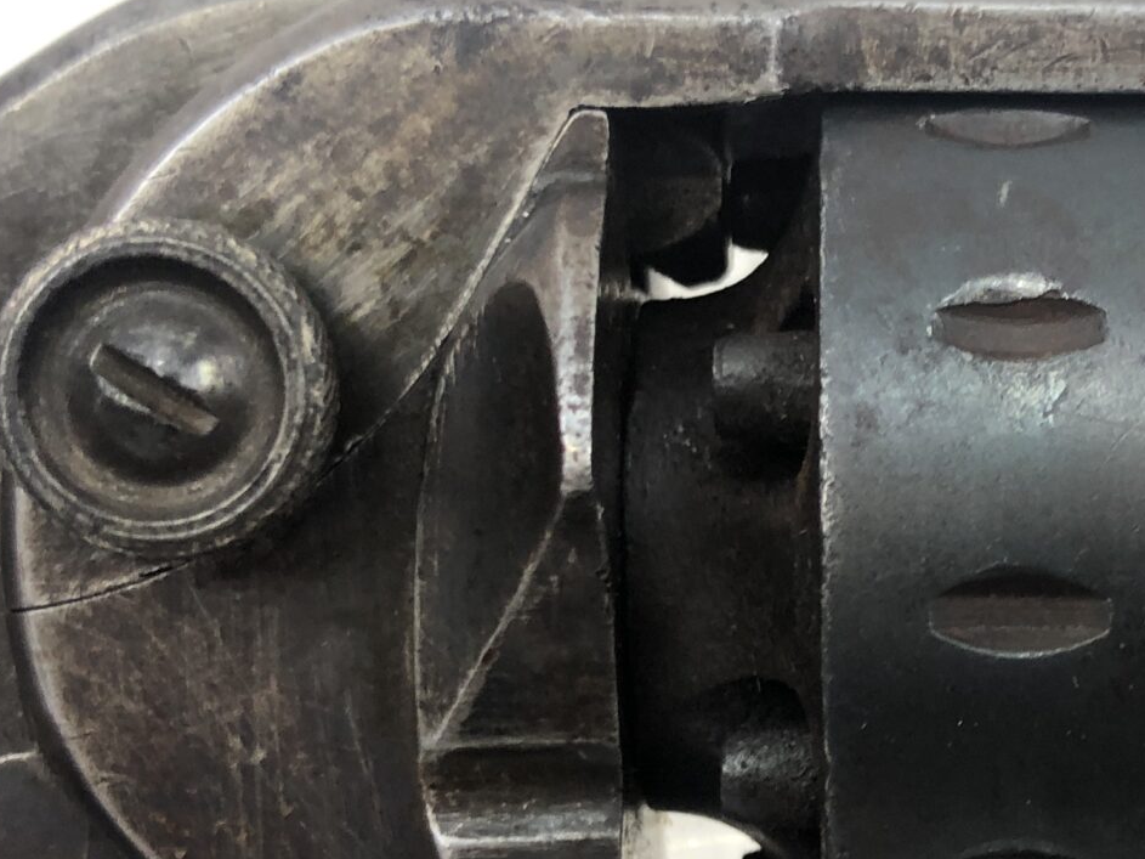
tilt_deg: -55.4
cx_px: 1090
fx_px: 2514
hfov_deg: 24.7
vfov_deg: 19.2
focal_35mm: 76
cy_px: 666
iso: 32
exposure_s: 1/50
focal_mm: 3.99
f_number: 1.8
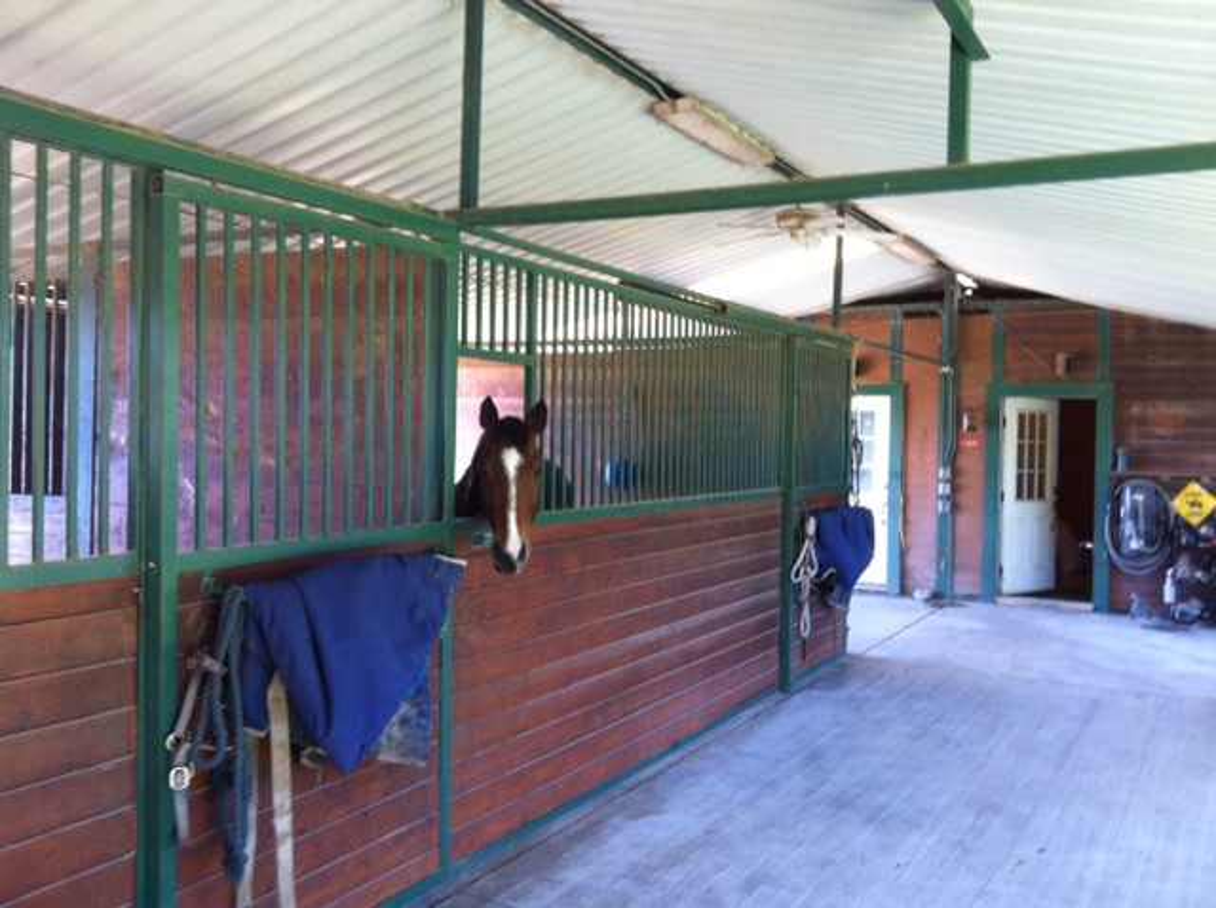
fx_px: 1228
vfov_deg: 40.6
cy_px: 454
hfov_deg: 52.7
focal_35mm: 35
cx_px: 608
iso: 80
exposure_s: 1/17
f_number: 2.8
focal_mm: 3.85
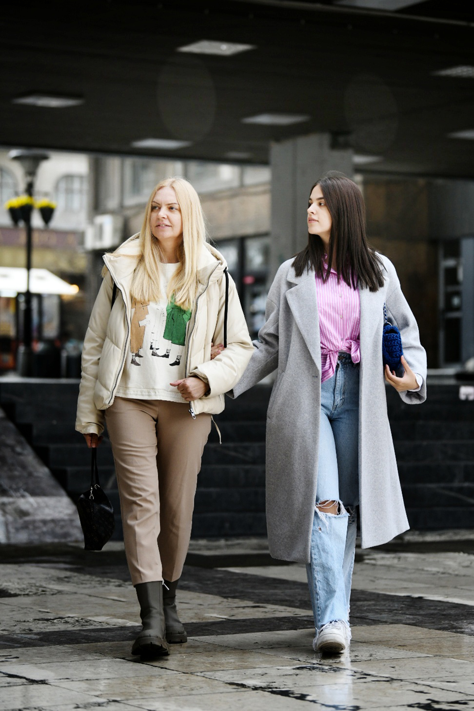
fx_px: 1876
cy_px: 356
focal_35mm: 95
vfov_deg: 21.5
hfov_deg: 14.4
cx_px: 237
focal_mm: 95
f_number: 2.8
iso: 1250
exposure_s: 1/2500
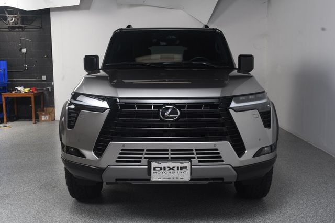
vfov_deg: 34.2
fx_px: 363
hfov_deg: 49.6
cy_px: 112
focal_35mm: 39
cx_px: 168
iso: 100
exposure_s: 1/200
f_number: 10
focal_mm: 26
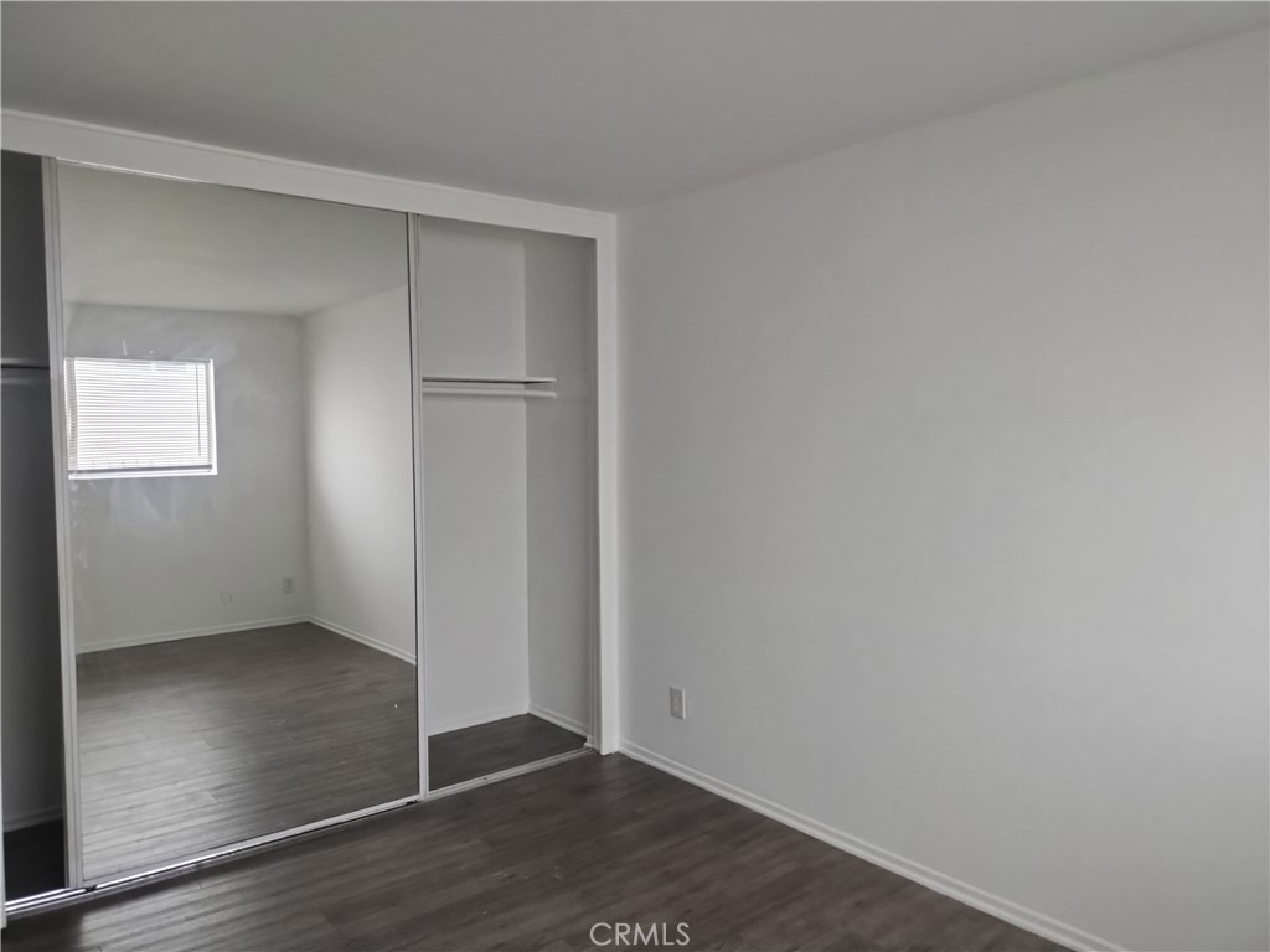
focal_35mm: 25
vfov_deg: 54.9
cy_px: 476
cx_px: 635
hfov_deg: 69.4
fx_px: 917
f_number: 1.7
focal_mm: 4.71
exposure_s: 1/40
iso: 143
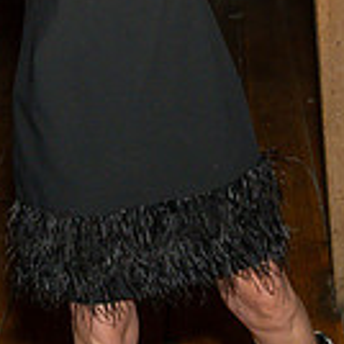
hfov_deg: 15.8
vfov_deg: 15.4
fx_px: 1225
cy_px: -71
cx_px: 46
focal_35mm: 109
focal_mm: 17
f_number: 8
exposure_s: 1/250
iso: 640
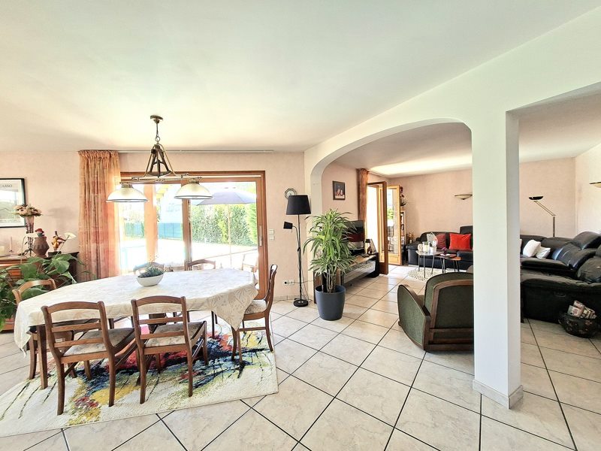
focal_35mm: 13
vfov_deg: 89.9
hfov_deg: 106.2
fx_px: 226
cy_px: 226
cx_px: 300
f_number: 2.2
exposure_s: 1/40
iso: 80
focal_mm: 1.74
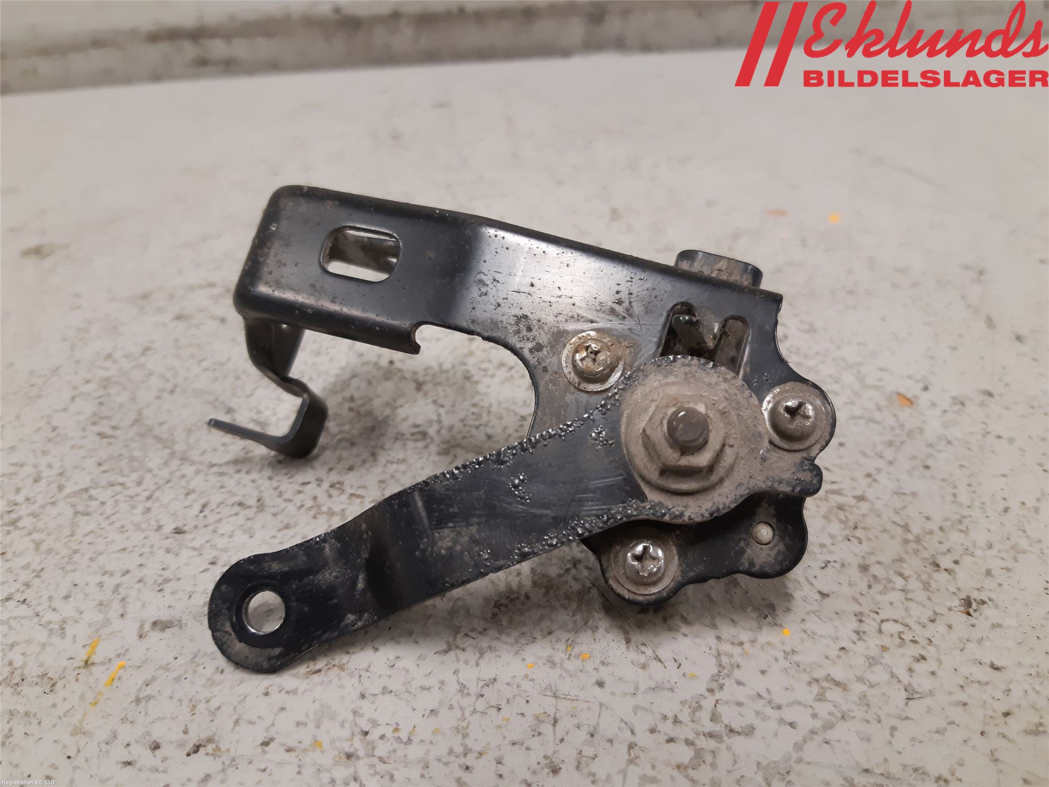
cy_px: 394
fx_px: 788
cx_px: 524
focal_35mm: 26
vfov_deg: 53.1
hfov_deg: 67.3
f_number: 1.7
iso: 160
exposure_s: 1/50
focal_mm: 3.93
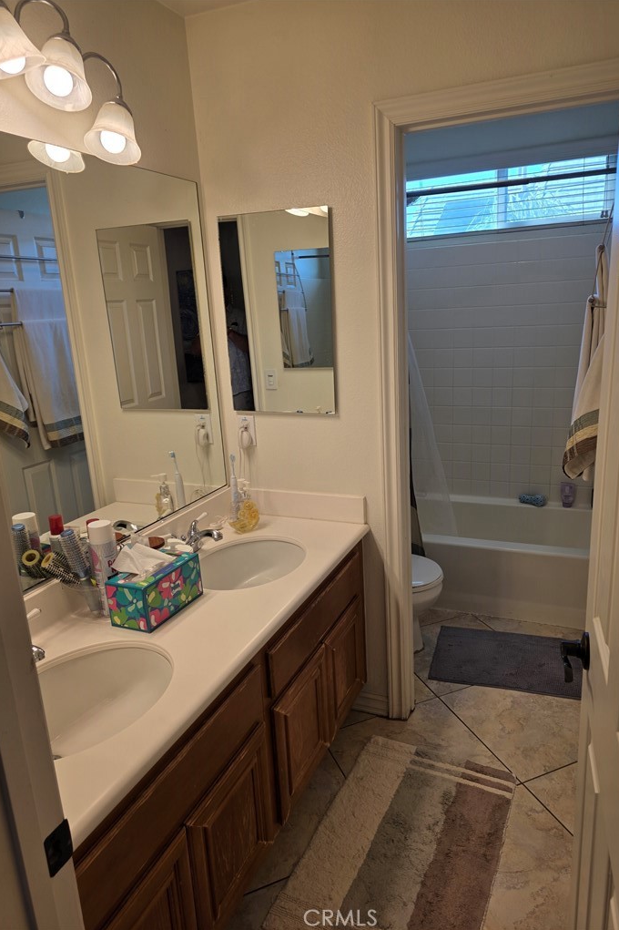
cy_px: 465
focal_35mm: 24
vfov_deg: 73.8
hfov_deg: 53.1
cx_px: 331
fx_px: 619
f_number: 1.7
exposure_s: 1/120
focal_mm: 6.3
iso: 20
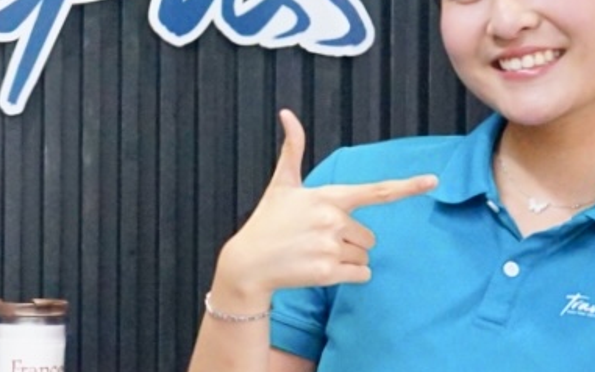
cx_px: 168
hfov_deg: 21.3
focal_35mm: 97
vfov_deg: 13.4
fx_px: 1573
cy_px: 270
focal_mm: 35
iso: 6400
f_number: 5.6
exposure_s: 1/200
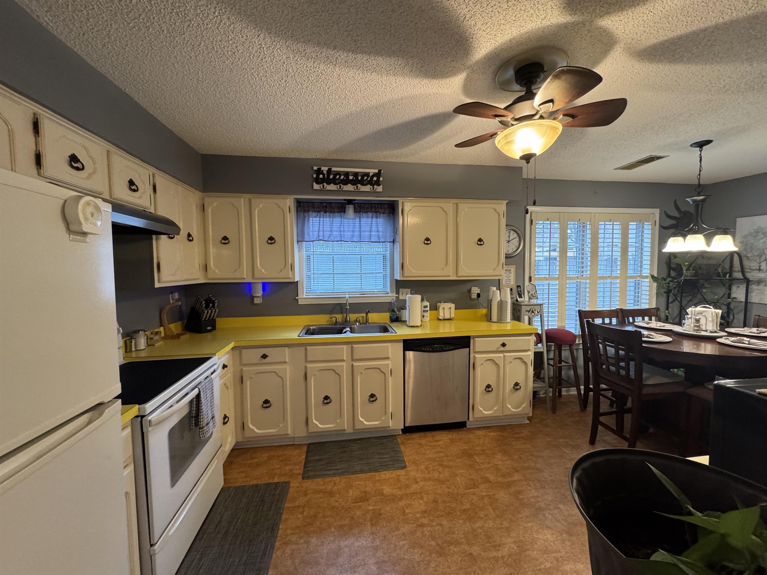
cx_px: 384
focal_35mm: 14
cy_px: 288
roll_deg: +0.7
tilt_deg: -4.5
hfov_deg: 102.1
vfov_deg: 85.7
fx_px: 310
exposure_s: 1/60
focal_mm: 2.22
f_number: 2.2
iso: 400
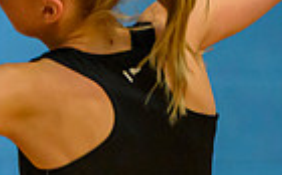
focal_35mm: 853
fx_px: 6545
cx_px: -444
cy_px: 131
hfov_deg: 2.4
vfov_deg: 1.5
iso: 4000
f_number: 2.8
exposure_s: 1/800
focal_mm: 150
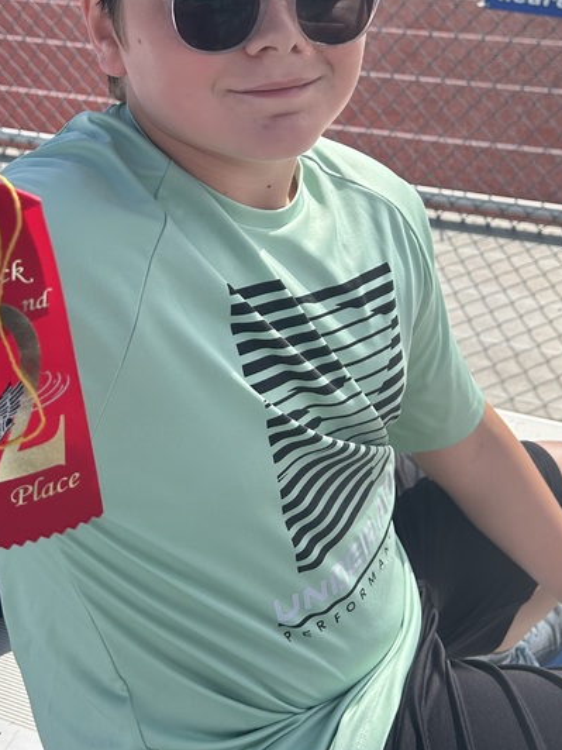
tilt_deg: -26.5
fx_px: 1082
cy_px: 189
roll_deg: +3.6
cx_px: 265
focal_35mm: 50
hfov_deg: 29.1
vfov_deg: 37.3
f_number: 1.5
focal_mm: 5.7
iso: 50
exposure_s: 1/2513
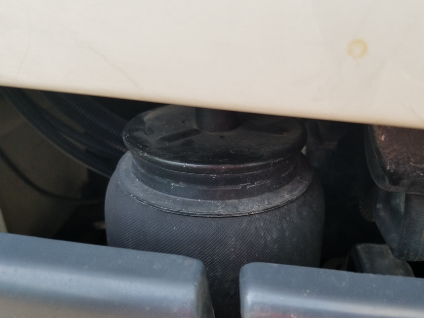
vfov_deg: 45.3
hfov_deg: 58.2
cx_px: 235
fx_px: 380
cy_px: 186
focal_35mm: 31
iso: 50
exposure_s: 1/103
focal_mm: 4.25
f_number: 1.7
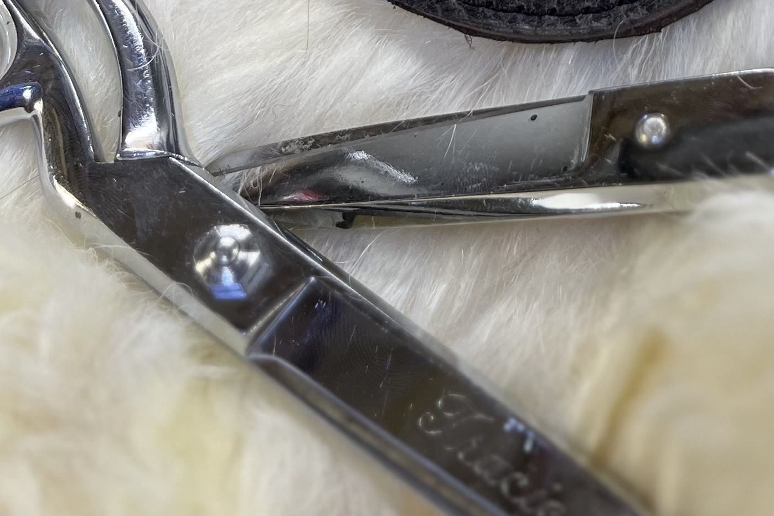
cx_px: 712
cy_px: -377
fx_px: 1677
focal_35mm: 78
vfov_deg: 15.4
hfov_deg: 25.1
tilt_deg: -52.7
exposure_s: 1/120
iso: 80
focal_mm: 5.1
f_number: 1.6
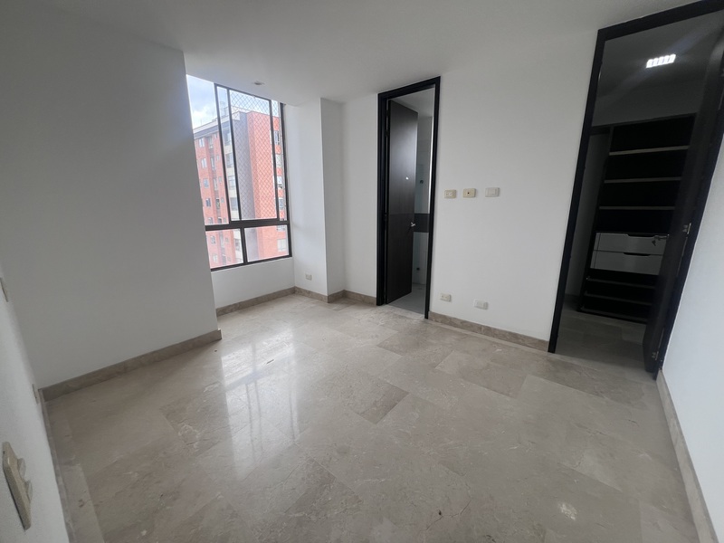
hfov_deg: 106.2
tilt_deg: -15.9
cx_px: 362
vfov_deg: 89.9
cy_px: 272
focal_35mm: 13
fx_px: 272
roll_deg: -0.3
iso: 32
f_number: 1.8
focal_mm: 1.57
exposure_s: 1/139
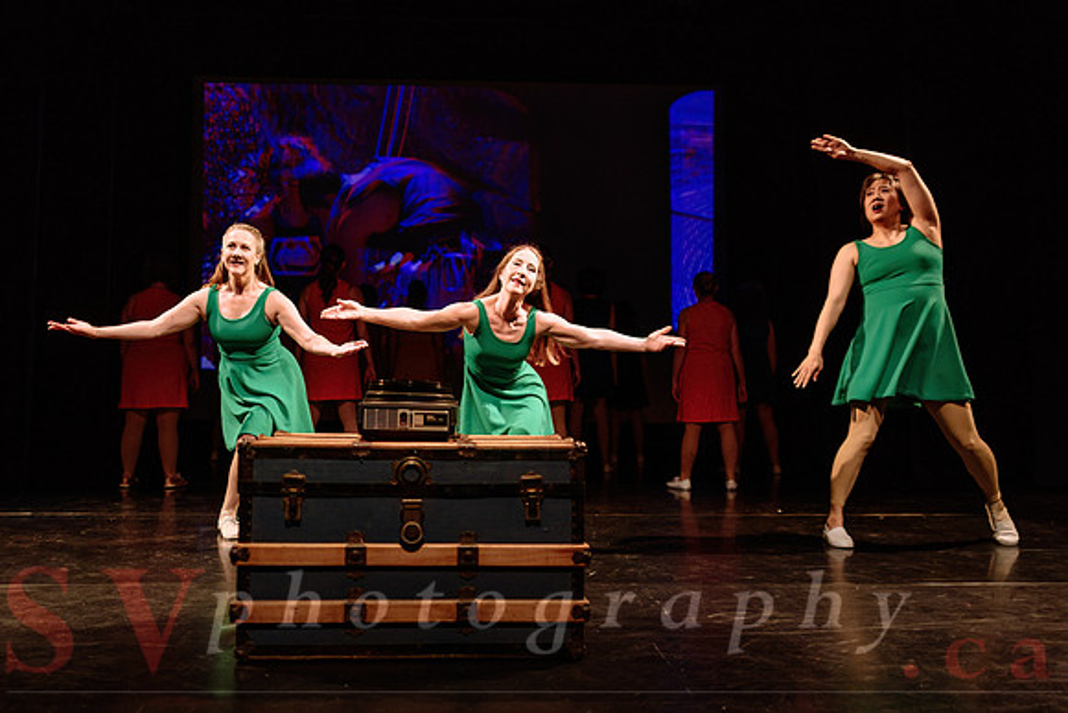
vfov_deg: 46.9
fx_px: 822
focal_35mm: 28
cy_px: 356
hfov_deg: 65.8
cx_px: 478
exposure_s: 1/320
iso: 1000
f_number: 1.4
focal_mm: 24
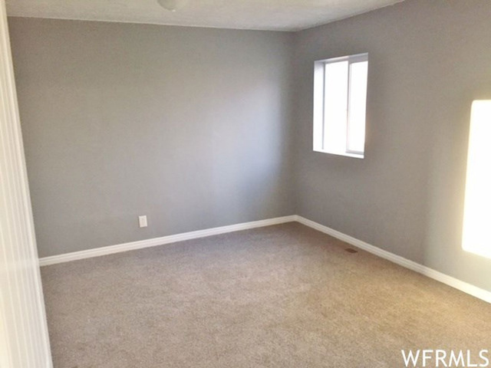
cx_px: 246
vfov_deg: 48.2
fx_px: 411
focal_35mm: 29
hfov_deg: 61.7
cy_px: 184
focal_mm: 4.15
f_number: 2.2
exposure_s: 1/30
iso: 250
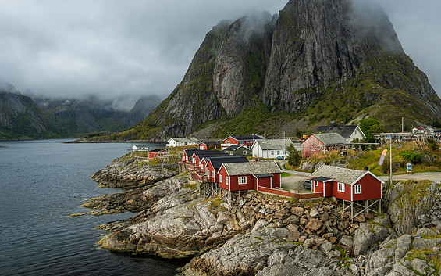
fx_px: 361
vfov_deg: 41.8
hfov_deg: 62.8
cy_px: 142
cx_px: 202
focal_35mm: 30
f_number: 11
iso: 200
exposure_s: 1/40
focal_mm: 26
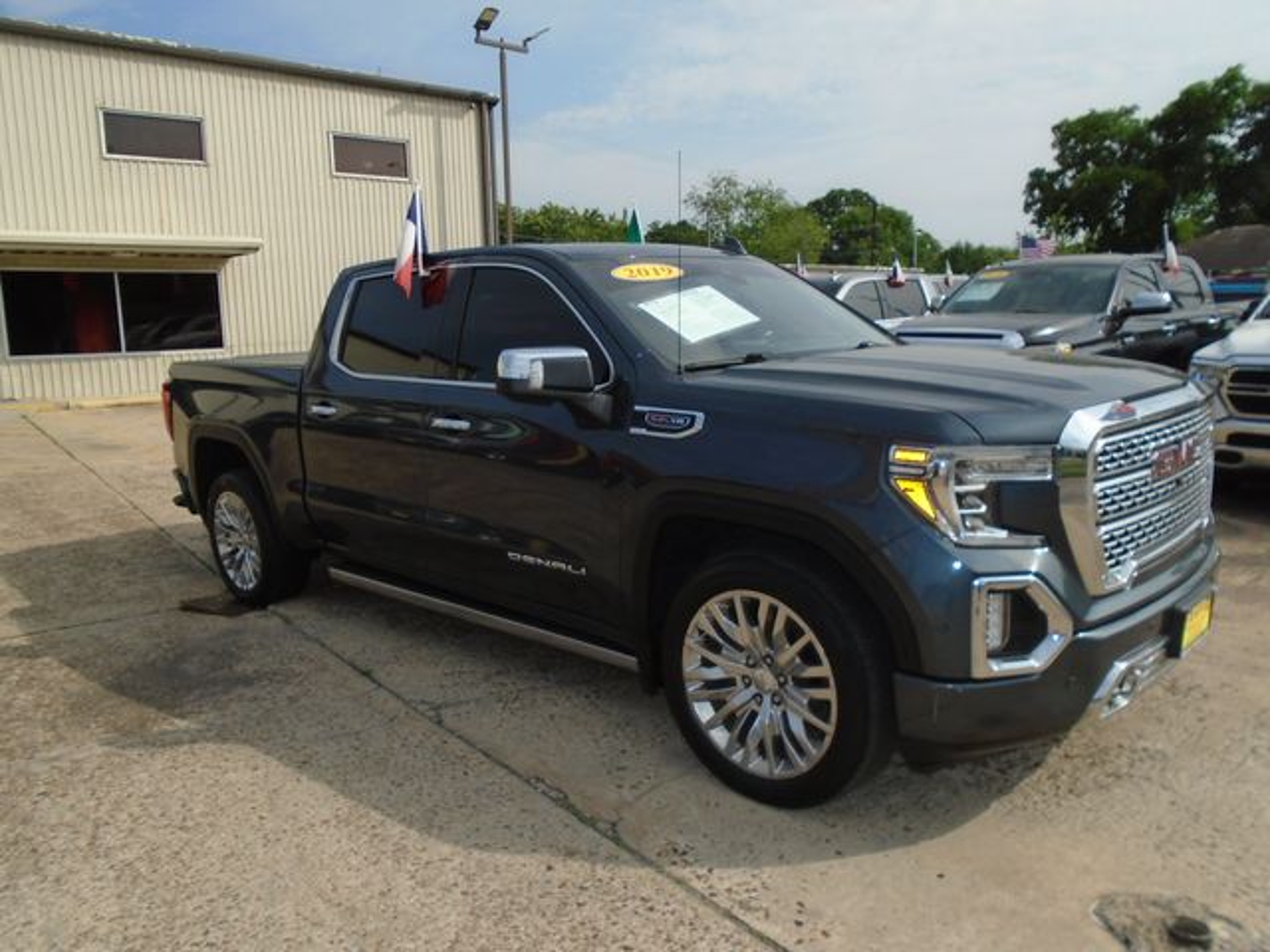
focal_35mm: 26
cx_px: 635
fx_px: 954
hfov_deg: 67.3
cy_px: 476
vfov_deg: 53.1
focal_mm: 4.6
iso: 100
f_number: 3.2
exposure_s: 1/1250
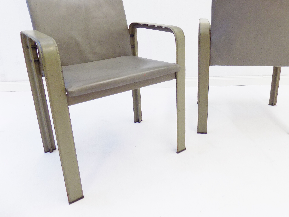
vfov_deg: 46.4
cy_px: 83
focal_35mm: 30
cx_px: 180
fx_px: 250
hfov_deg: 59.2
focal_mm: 4
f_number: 3.1
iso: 160
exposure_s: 1/30
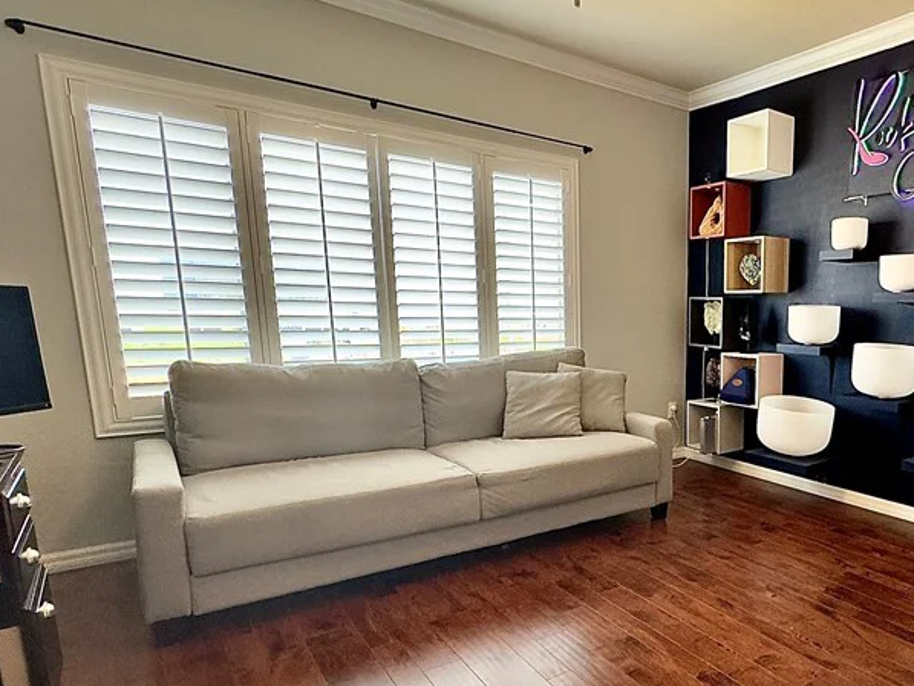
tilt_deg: -10.7
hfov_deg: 66.7
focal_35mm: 24
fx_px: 634
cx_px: 695
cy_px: 424
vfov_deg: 56.2
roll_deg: -1.0
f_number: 2.2
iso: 320
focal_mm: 2.22
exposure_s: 1/120
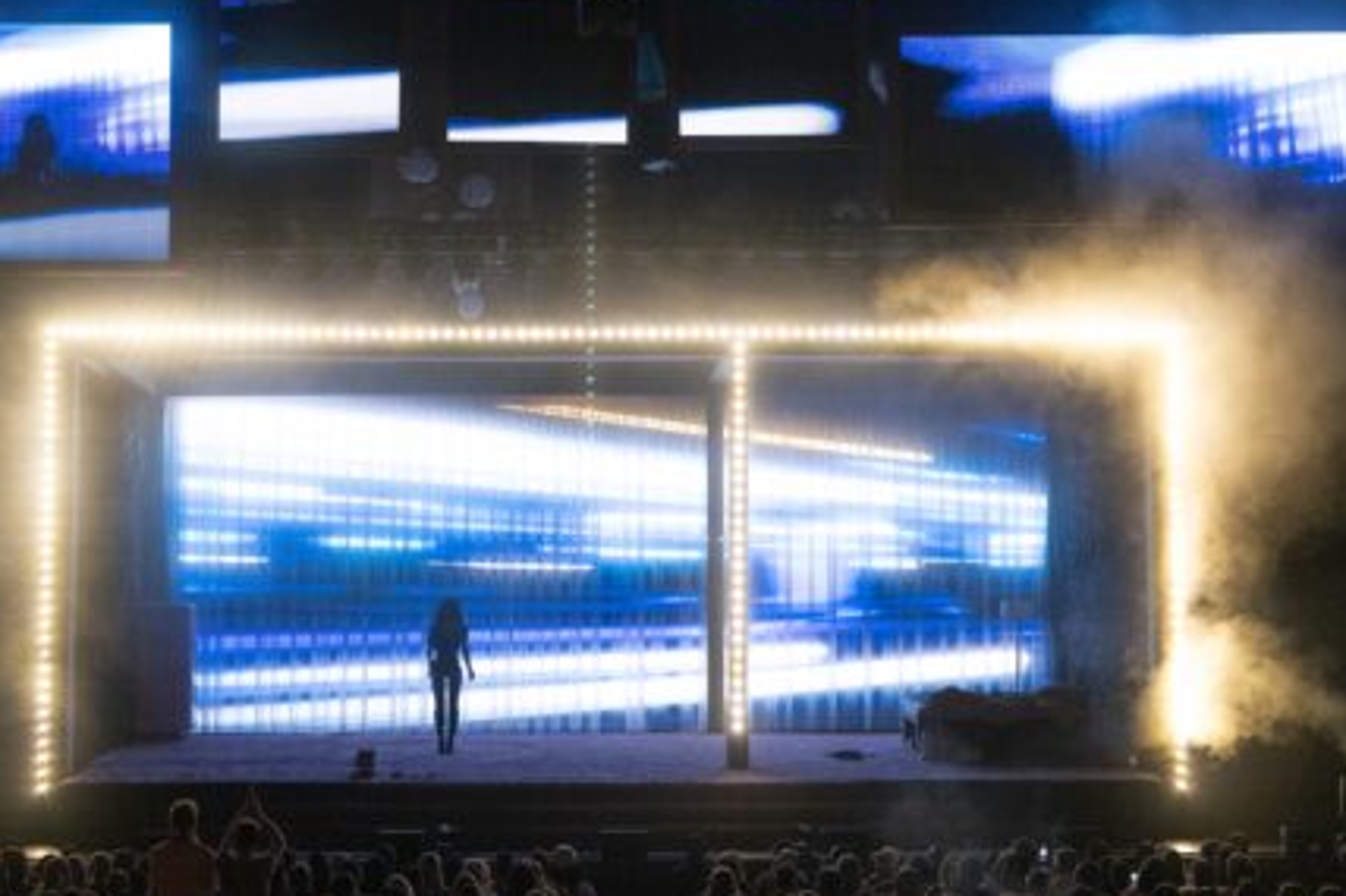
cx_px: 666
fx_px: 2840
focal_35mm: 76
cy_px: 443
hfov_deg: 26.7
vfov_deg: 17.9
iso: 6400
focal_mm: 70
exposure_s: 1/200
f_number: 3.2
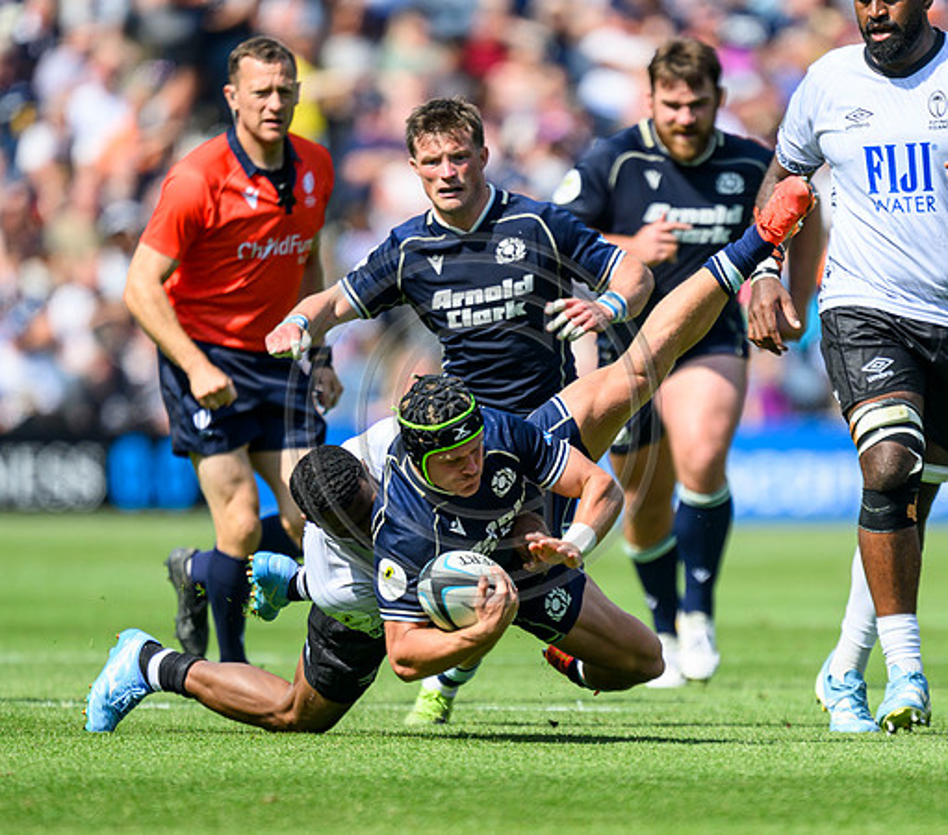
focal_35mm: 850
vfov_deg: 1.9
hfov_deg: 2.2
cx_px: 576
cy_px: 512
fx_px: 24828
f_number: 4
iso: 250
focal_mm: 560
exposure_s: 1/1600
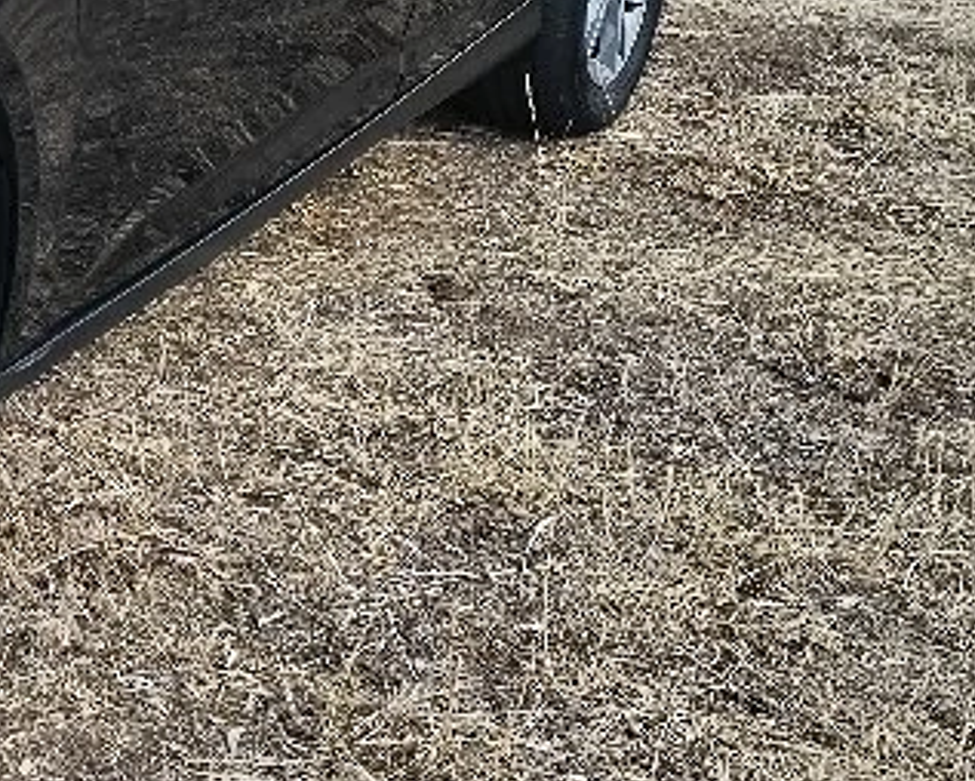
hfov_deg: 20.7
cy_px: 83
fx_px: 2310
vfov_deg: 18.9
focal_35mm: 80
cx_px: -446
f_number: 1.8
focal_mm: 4.75
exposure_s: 1/833
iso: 100
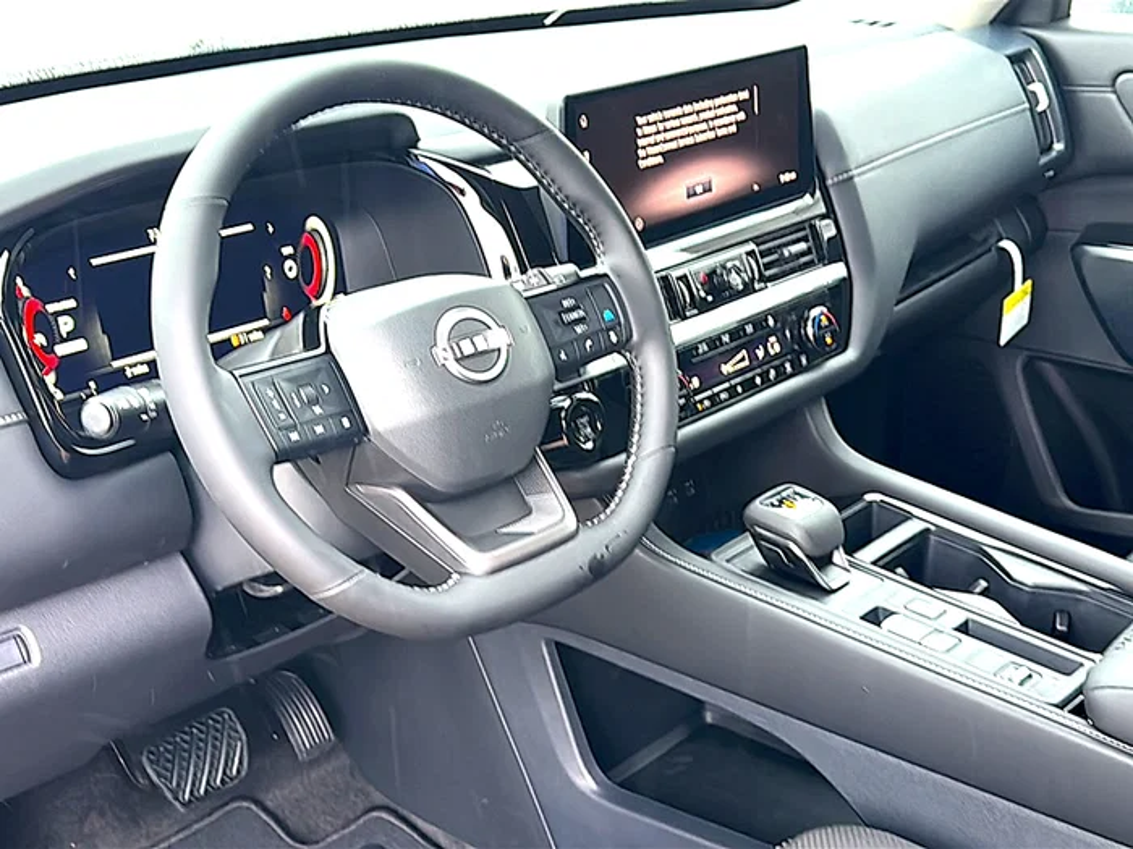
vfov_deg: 38.7
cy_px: 424
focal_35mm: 37
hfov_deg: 50.1
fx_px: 1211
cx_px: 566
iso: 160
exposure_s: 1/40
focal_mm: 6.86
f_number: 1.78
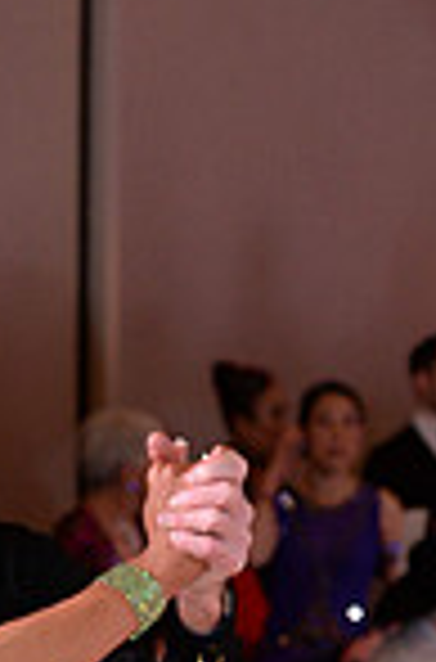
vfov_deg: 7.3
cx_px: -200
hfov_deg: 4.9
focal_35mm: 277
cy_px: 1162
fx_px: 5068
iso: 2000
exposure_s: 1/250
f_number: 5
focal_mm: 70
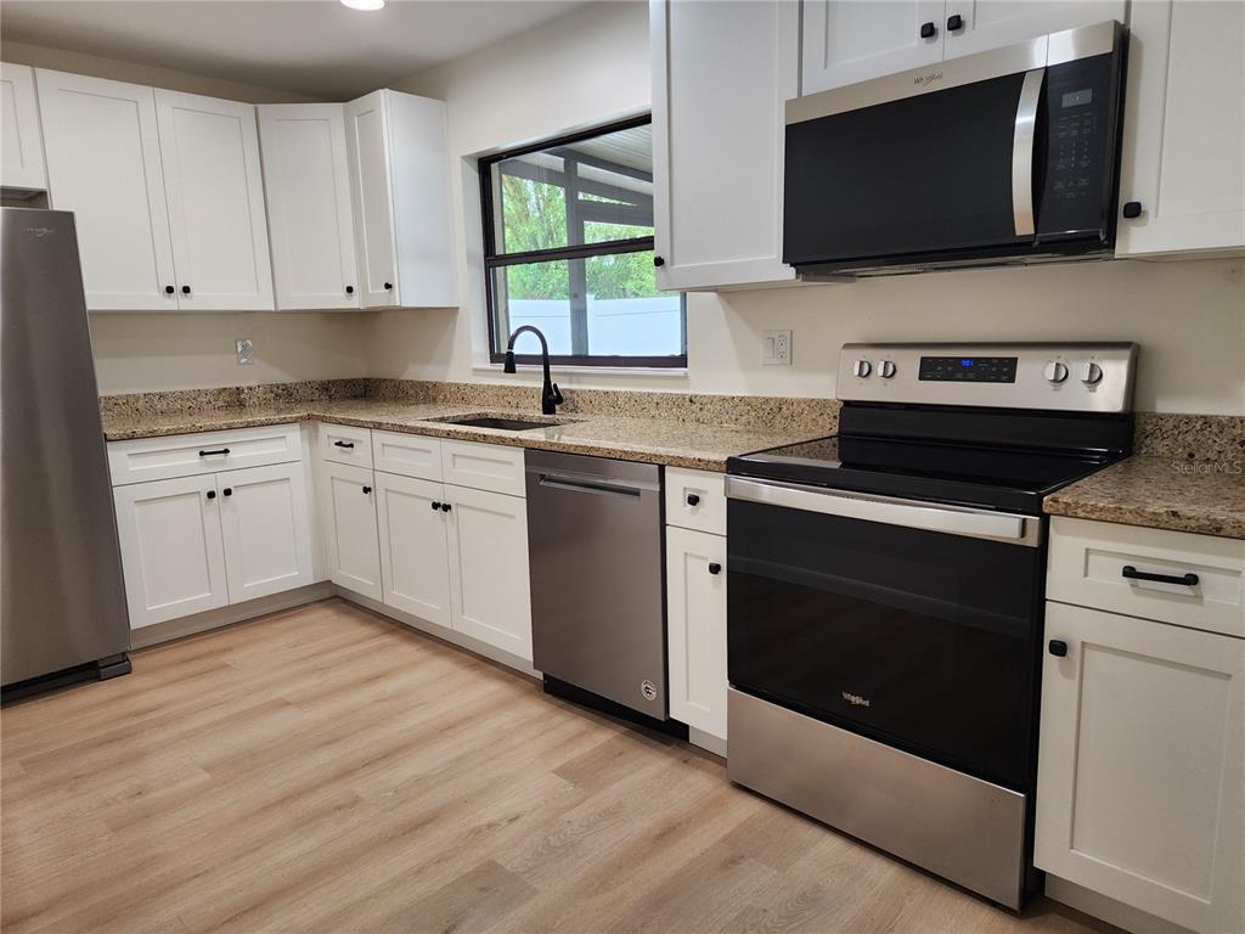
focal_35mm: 23
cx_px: 622
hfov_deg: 73.9
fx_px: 827
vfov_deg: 58.9
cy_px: 467
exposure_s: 1/120
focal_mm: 6.4
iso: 160
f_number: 1.8
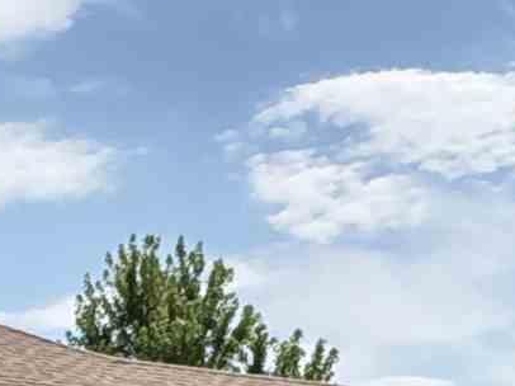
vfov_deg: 11.6
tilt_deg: -8.5
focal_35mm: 106
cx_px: 127
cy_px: 914
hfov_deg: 18.4
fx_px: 1576
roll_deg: +1.1
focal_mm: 2.22
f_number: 2.2
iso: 64
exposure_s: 1/1927
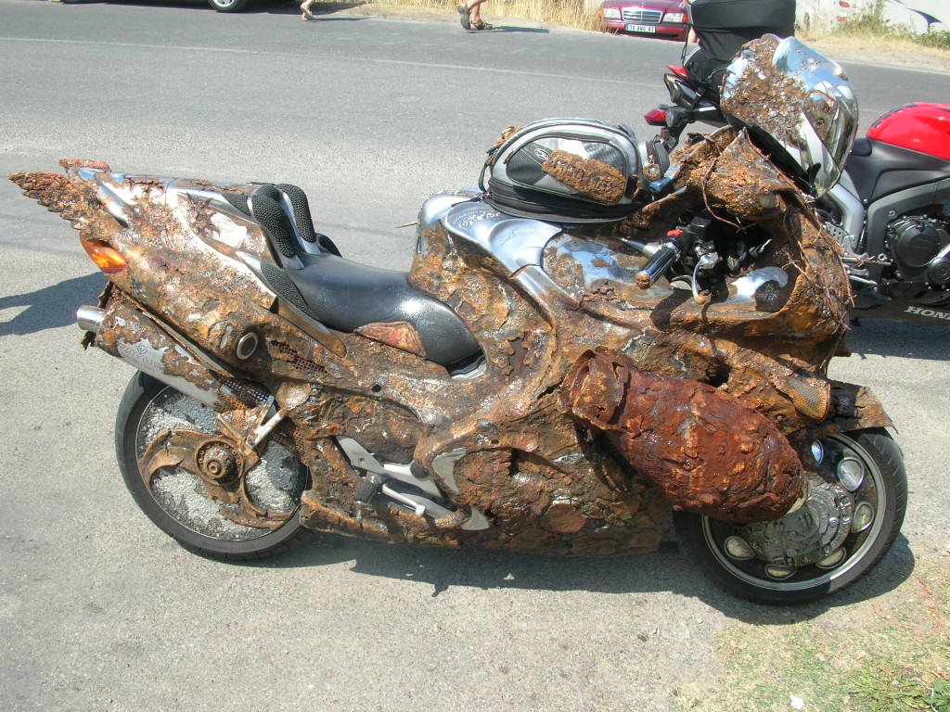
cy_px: 356
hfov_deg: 52.6
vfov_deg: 40.7
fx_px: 961
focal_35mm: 35
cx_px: 475
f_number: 5.6
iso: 50
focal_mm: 5.8
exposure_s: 1/169
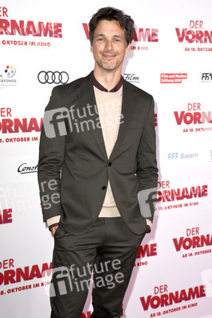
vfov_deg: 26.0
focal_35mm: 78
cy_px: 159
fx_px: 690
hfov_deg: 17.5
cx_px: 106
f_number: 6.3
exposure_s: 1/160
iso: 3200
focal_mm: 52
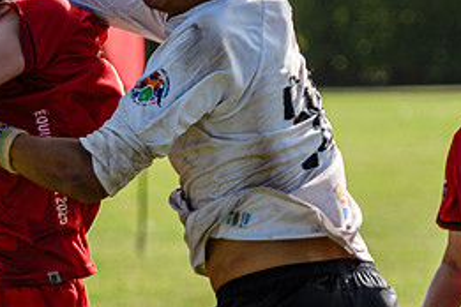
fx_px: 7004
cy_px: 198
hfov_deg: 3.8
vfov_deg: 2.5
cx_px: -97
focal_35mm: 547
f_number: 3.2
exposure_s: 1/1000
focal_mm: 105
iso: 100
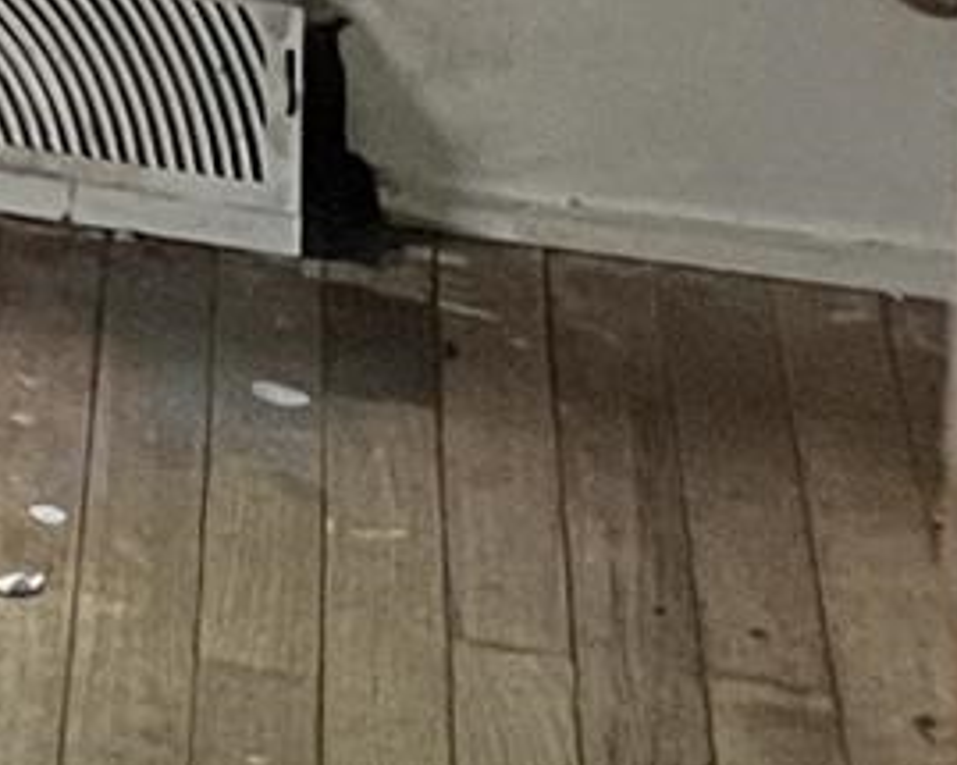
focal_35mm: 193
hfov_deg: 7.8
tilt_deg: -3.8
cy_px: -1829
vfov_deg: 6.9
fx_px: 5464
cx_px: -2480
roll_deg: +1.5
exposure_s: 1/50
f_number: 1.6
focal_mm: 5.1
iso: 500
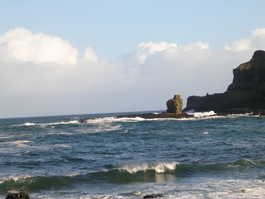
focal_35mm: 115
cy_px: 100
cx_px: 132
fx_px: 880
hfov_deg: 17.1
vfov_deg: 12.9
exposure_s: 1/282
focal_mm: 17.4
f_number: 4.9
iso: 50
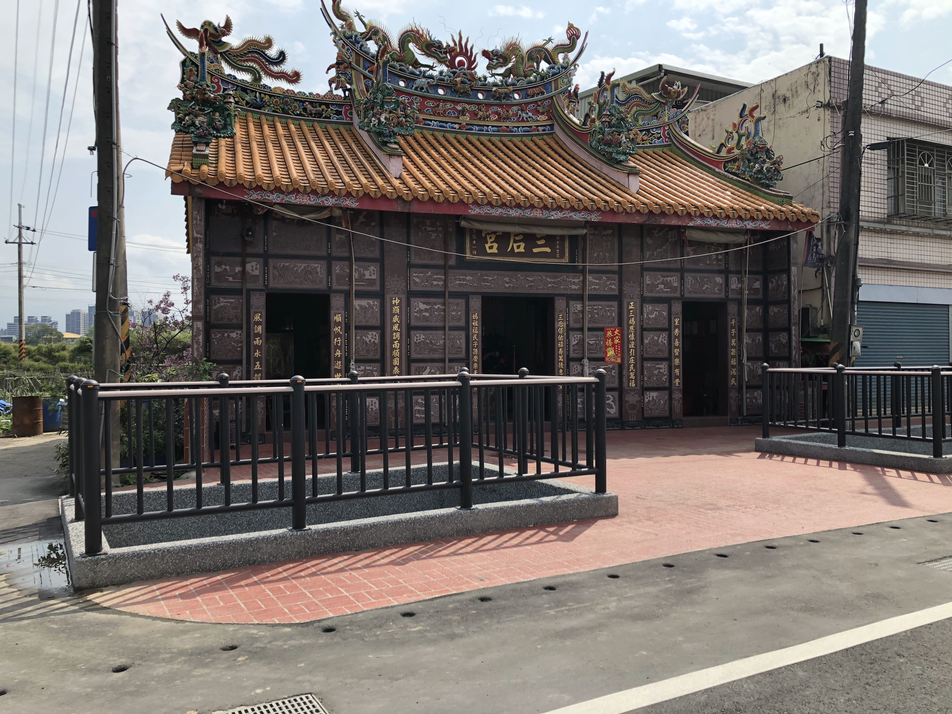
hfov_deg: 63.4
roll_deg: -1.0
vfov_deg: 49.7
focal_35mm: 28
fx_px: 770
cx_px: 476
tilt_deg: +0.7
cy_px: 357
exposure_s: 1/1185
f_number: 1.8
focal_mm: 3.99
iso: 20
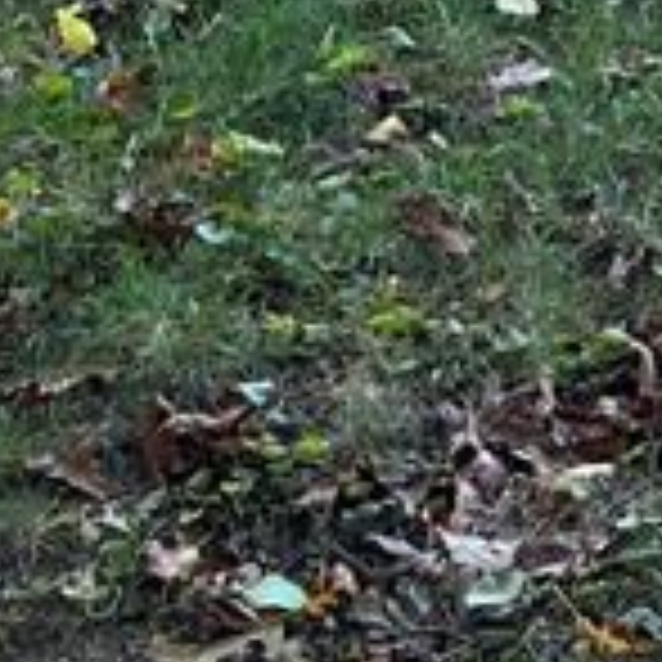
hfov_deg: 10.4
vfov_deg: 10.1
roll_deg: +0.1
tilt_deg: -13.1
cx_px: 1130
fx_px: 3462
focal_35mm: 160
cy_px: -676
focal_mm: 5.1
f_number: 1.6
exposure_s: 1/178
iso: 50
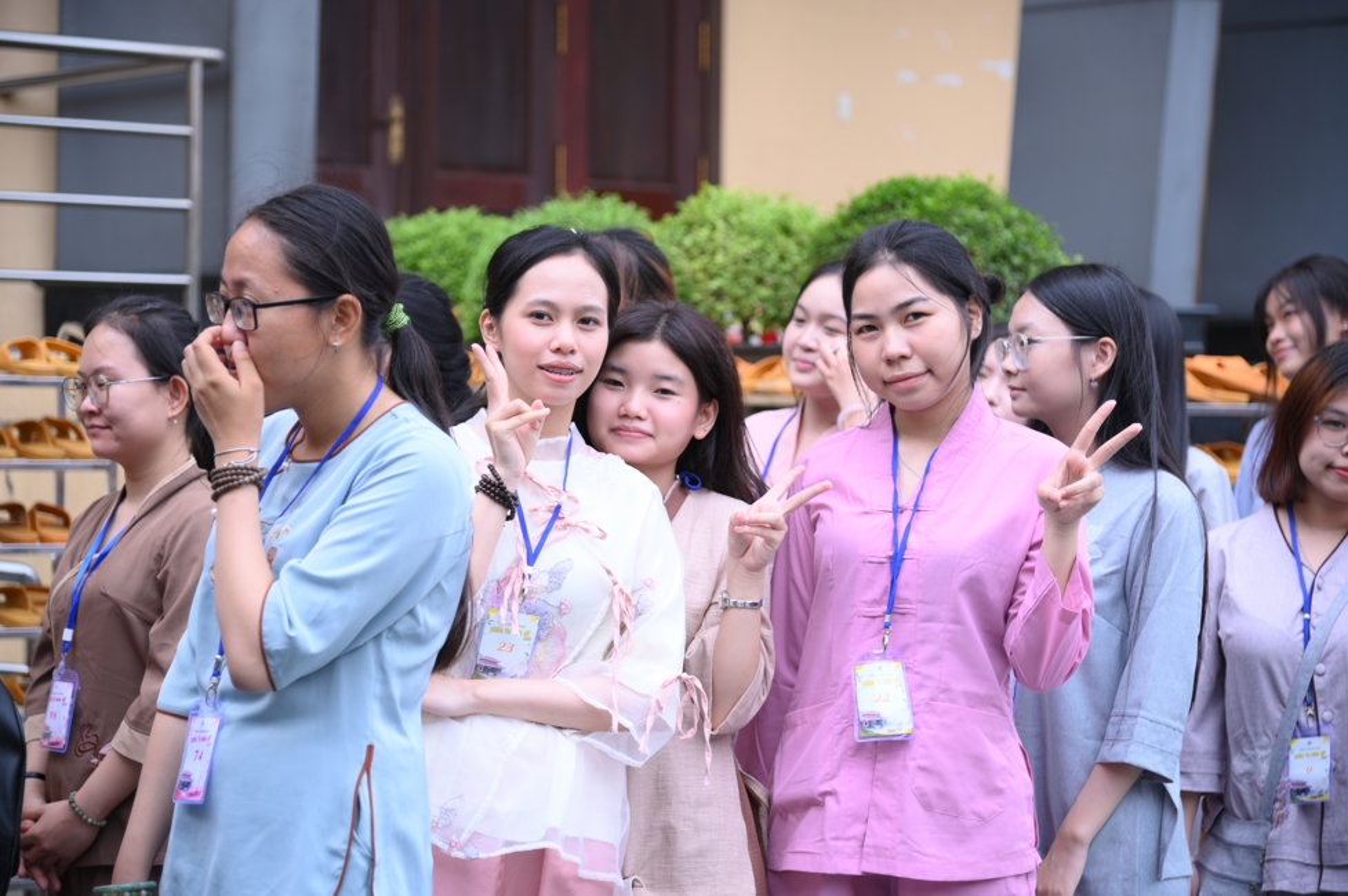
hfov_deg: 23.7
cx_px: 674
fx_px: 3218
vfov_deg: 15.9
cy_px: 448
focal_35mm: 86
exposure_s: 1/400
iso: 200
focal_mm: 86
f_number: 4
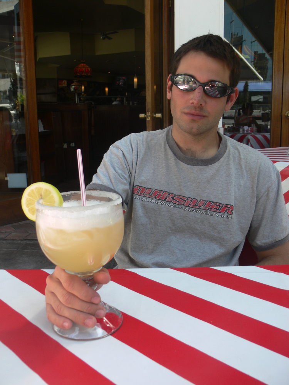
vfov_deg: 52.6
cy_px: 192
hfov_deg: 40.7
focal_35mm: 35
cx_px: 144
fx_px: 390
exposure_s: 1/50
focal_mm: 7.4
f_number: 3.6
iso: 80
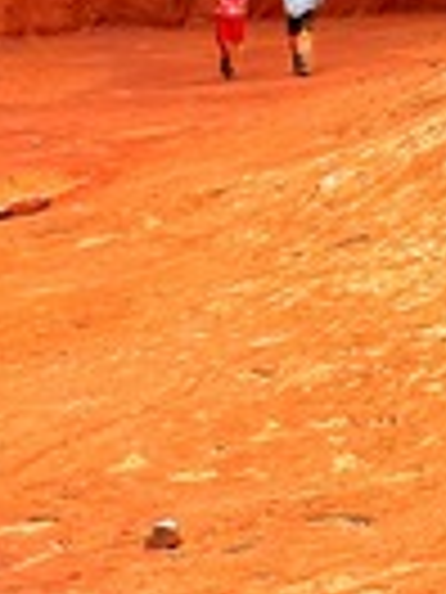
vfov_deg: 9.9
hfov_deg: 7.8
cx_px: 108
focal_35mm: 189
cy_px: -490
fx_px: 3247
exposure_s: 1/615
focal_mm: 6.86
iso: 64
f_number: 1.78
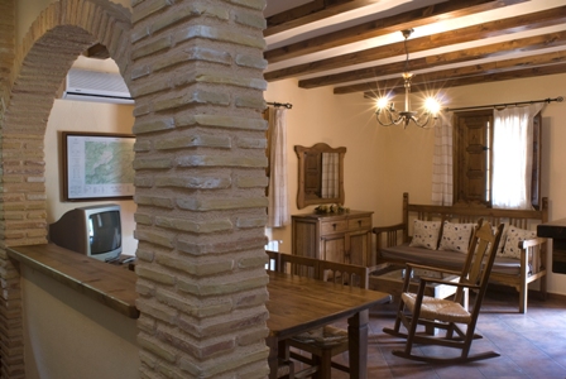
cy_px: 190
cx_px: 283
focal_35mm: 30
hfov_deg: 61.9
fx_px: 472
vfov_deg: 43.7
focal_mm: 20
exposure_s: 1.3
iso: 200
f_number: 11
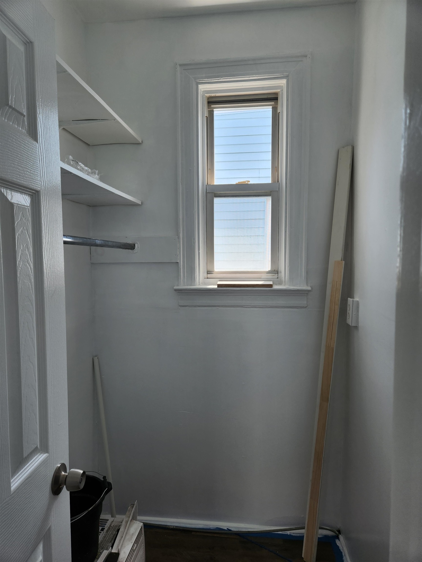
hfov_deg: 58.9
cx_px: 211
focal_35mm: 23
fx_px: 374
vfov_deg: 73.9
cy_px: 281
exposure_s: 1/180
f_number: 1.8
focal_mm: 5.4
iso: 32
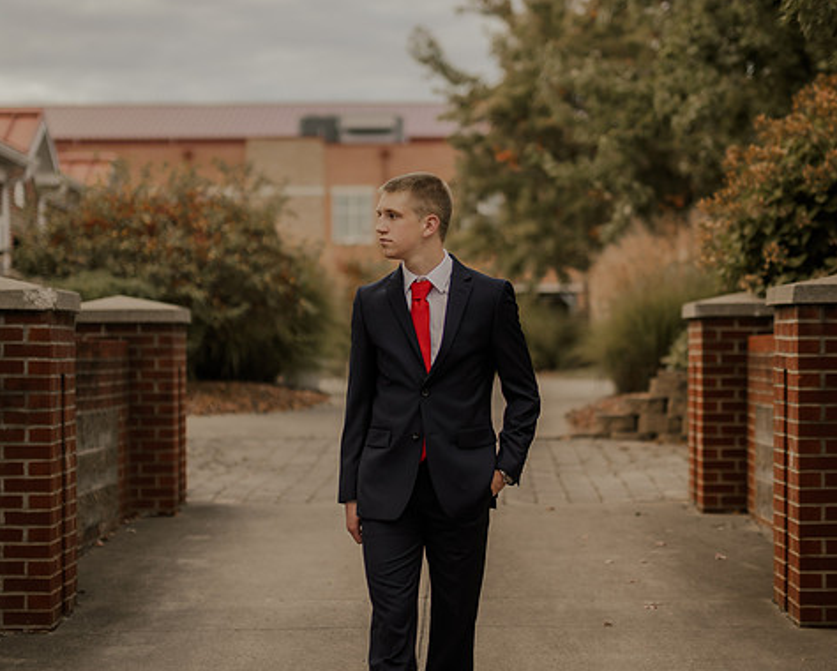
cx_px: 408
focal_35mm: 86
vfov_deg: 17.9
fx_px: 2132
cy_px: 336
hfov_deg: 22.2
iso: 100
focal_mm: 50
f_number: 1.4
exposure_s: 1/320
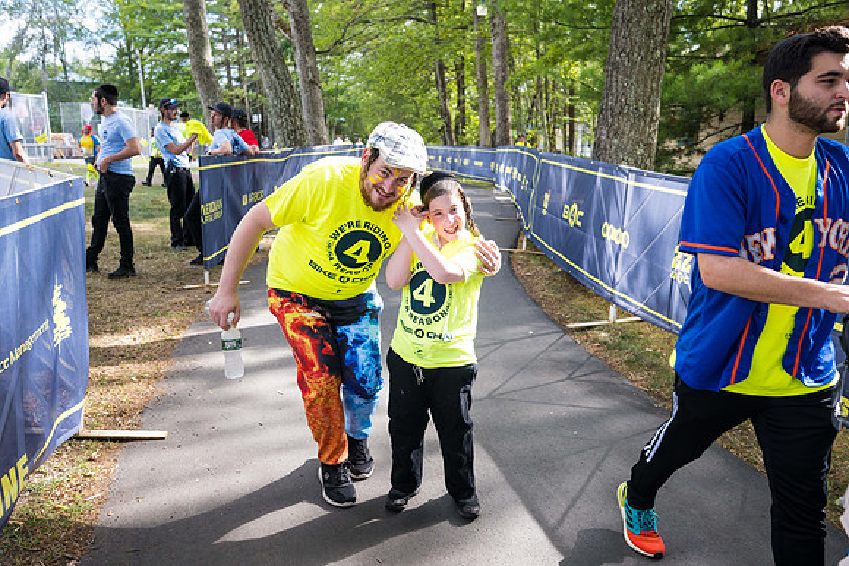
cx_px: 424
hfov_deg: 67.4
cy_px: 283
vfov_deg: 48.0
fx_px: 637
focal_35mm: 27
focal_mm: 27
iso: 400
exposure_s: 1/500
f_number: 4
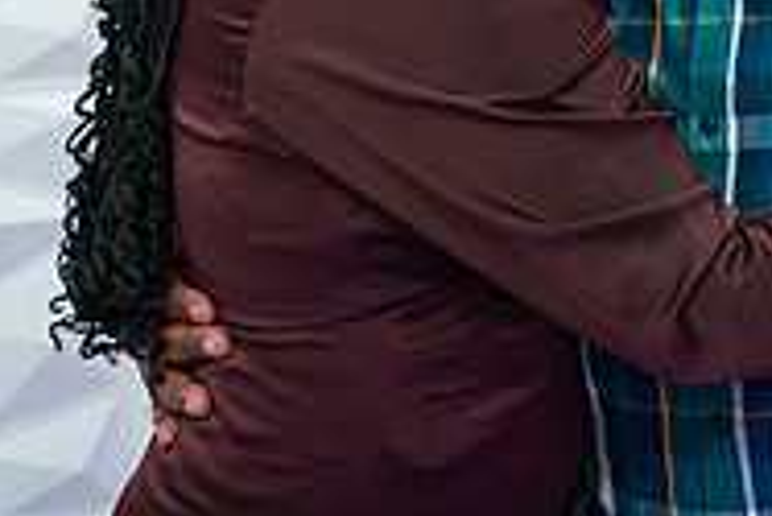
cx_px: 784
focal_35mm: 99
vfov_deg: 13.2
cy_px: -202
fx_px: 2125
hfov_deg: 19.9
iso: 1000
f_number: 3.2
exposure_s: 1/200
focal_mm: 32
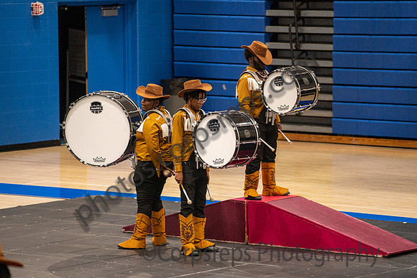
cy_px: 146
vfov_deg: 6.6
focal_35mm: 209
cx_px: 199
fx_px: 2426
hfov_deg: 9.8
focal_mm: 200
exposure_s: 1/500
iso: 6400
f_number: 4
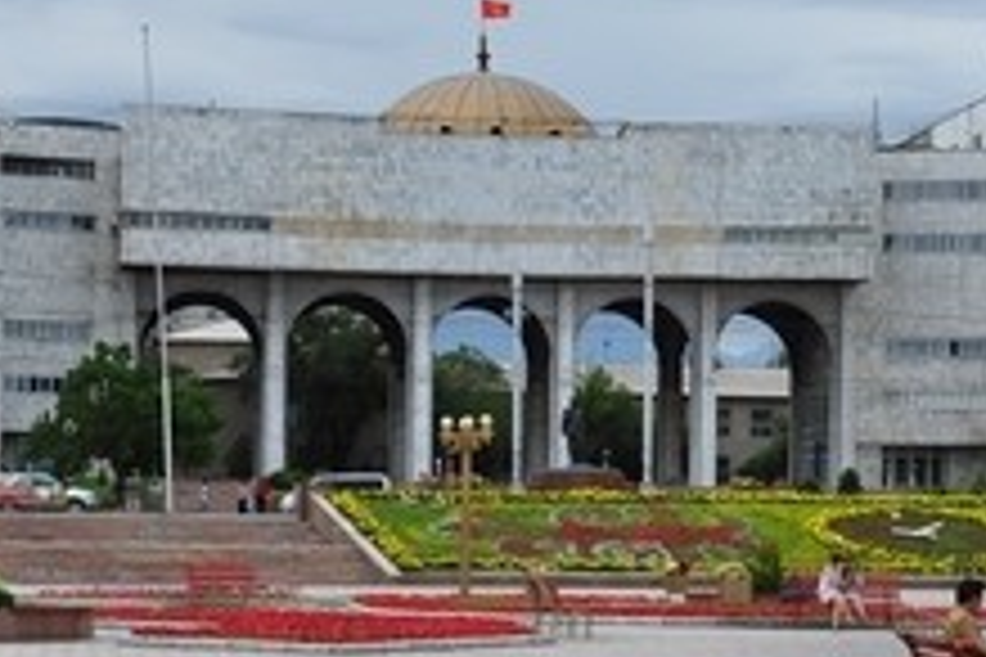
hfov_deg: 22.9
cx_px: 536
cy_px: 403
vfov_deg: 15.3
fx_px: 2437
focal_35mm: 89
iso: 200
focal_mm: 26
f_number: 10
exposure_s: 1/320
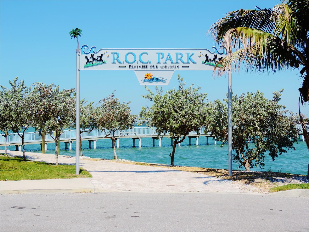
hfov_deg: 40.4
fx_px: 420
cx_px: 154
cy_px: 116
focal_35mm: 47
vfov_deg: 30.9
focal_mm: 8.3
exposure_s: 1/1000
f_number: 3.5
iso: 80
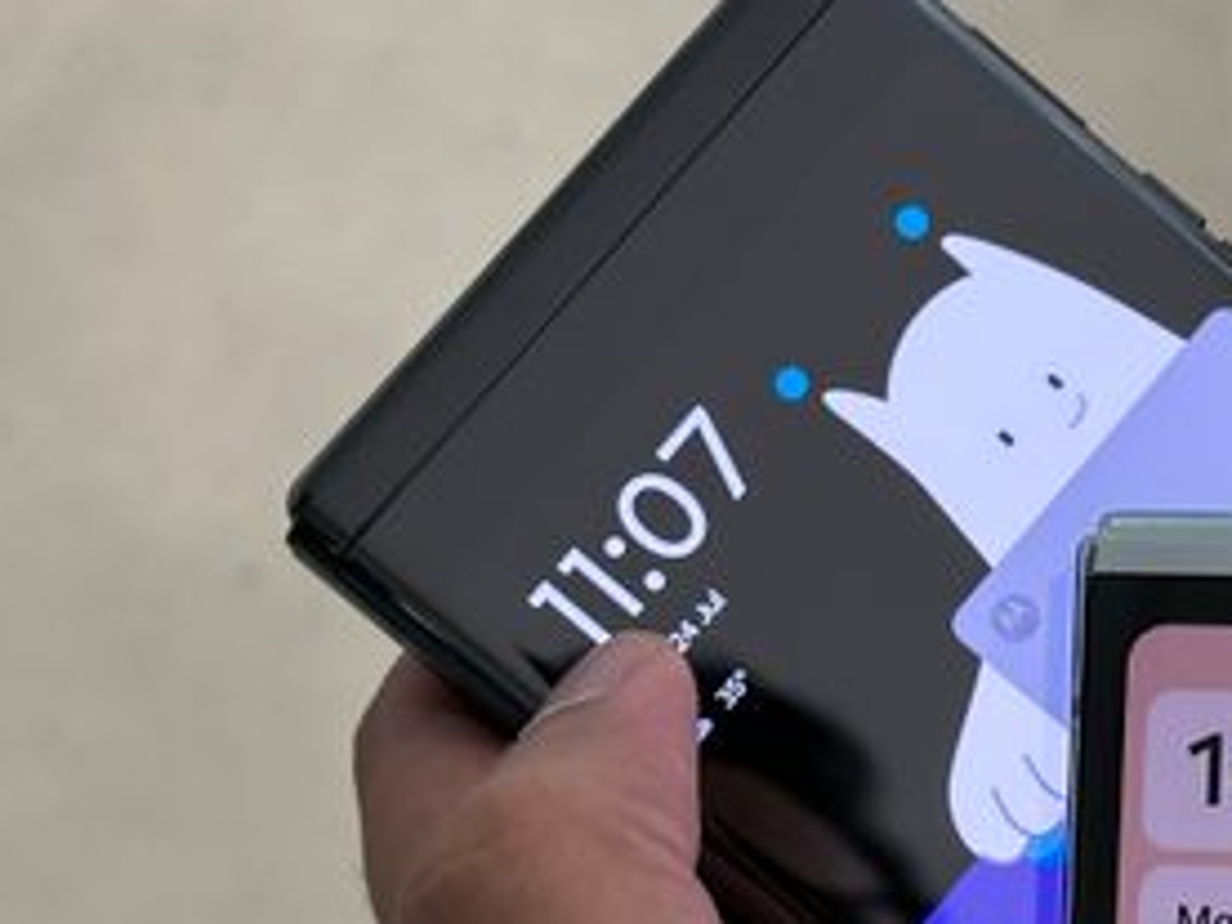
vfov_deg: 11.8
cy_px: 777
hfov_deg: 15.5
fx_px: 4449
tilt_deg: -60.3
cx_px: 1192
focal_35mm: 125
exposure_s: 1/120
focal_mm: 6.86
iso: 80
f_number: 1.78
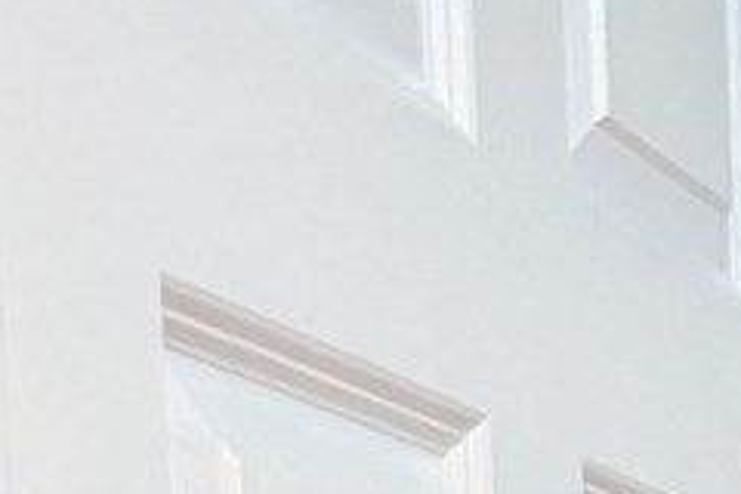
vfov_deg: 7.7
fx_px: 3293
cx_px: 1578
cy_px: 1368
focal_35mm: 160
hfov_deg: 11.3
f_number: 1.7
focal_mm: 4.53
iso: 52
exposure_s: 1/40
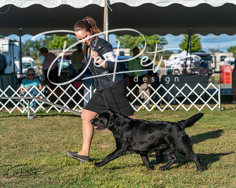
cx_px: 118
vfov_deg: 15.5
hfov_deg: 19.4
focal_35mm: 99
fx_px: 692
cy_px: 94
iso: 125
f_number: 4.5
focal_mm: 88
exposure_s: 1/1250
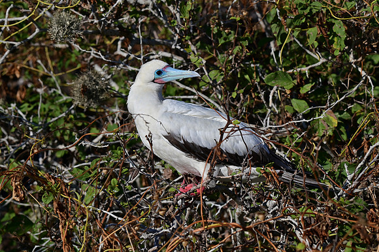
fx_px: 1841
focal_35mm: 175
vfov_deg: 7.8
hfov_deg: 11.8
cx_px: 190
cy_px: 126
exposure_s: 1/1000
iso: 200
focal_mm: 175
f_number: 13
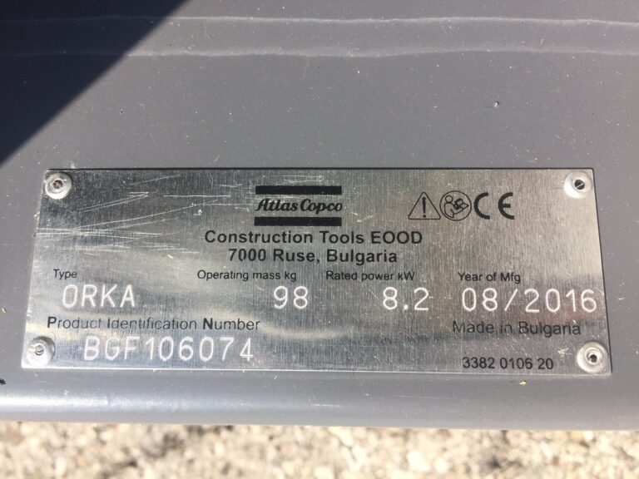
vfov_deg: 48.2
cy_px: 240
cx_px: 320
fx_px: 535
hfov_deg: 61.7
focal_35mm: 29
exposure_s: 1/1068
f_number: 2.2
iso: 32
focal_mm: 4.15
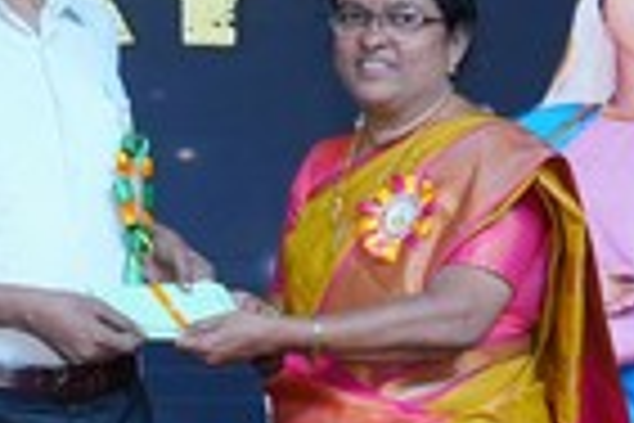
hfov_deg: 8.9
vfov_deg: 6.0
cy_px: 364
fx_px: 4015
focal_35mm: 228
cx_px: -103
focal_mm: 51
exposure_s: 1/160
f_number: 8
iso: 1000
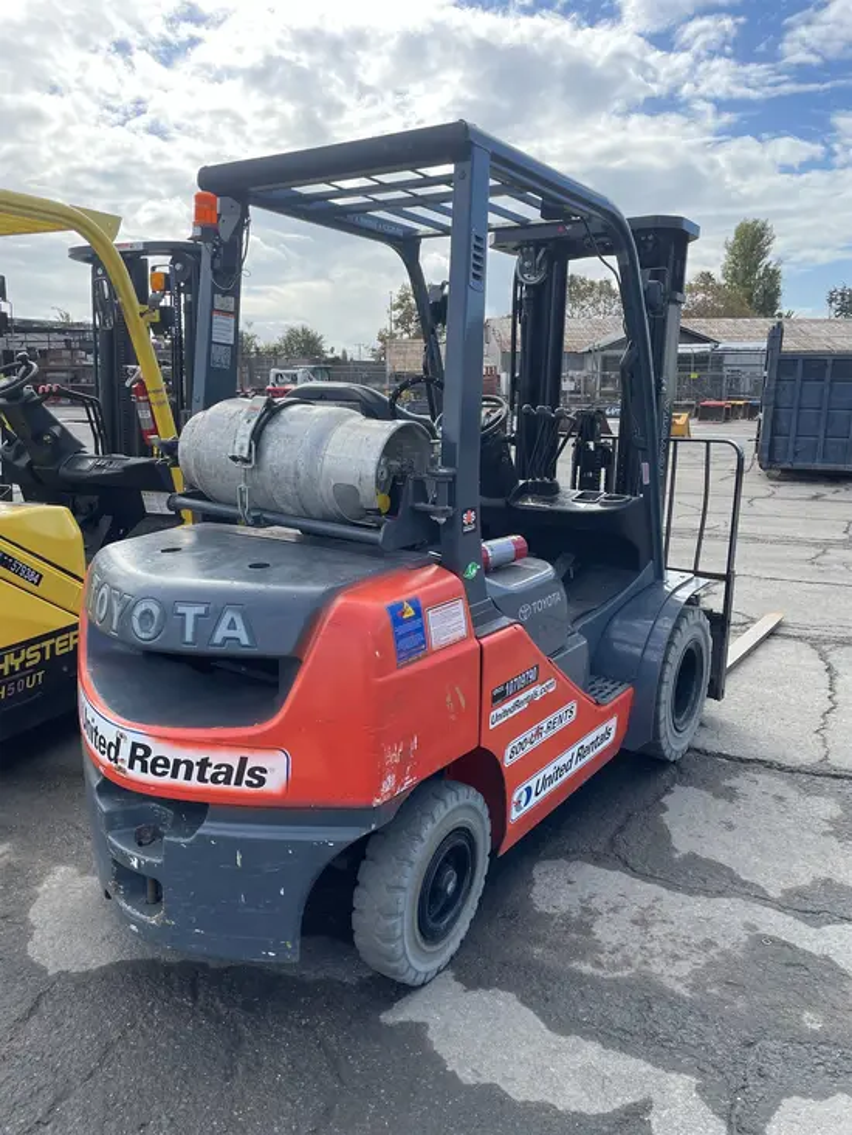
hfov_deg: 53.1
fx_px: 853
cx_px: 426
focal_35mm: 26
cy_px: 568
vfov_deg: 67.3
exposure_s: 1/1949
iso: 50
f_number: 1.6
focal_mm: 4.2
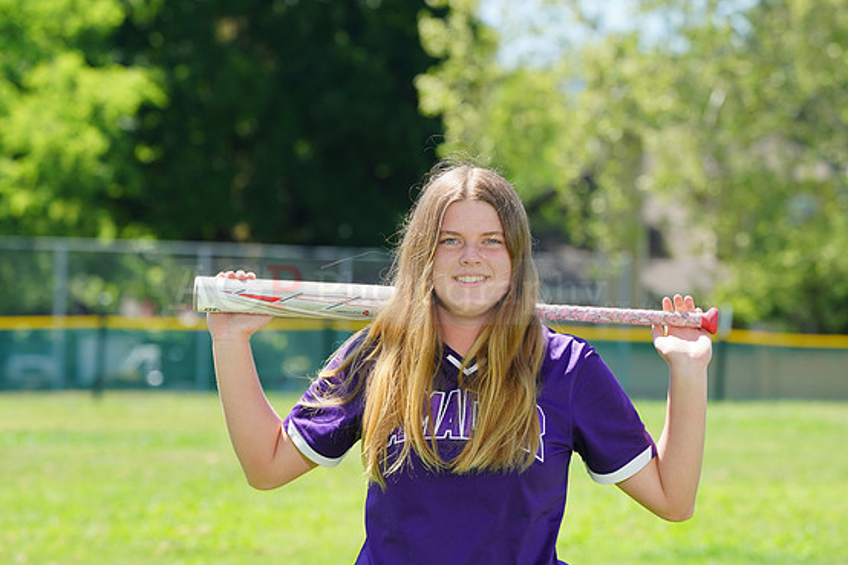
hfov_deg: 9.2
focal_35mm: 225
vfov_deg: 6.1
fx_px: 5298
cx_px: 419
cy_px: 279
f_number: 9
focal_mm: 215
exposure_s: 1/200
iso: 200
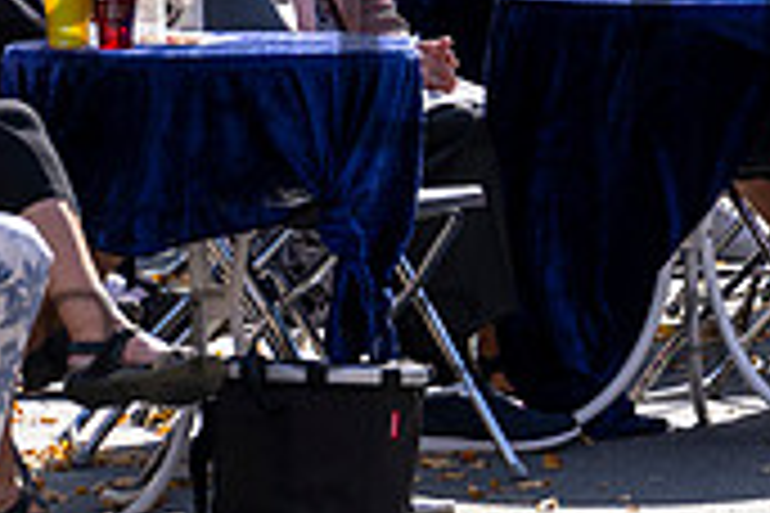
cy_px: -196
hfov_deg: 3.8
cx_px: 329
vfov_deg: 2.5
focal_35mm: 545
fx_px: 11656
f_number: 5
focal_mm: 161
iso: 100
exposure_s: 1/320
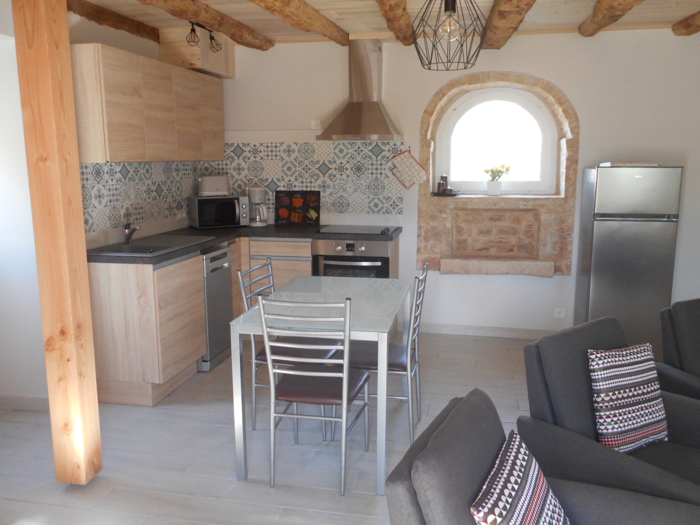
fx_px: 586
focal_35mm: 29
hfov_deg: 61.7
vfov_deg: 48.2
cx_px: 350
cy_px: 262
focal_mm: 5.2
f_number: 4
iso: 280
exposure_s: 1/30
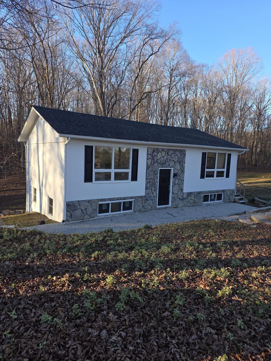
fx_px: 240
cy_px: 180
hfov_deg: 58.9
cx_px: 136
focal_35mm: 23
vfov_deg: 73.9
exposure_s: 1/144
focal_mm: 6.25
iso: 12
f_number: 1.7
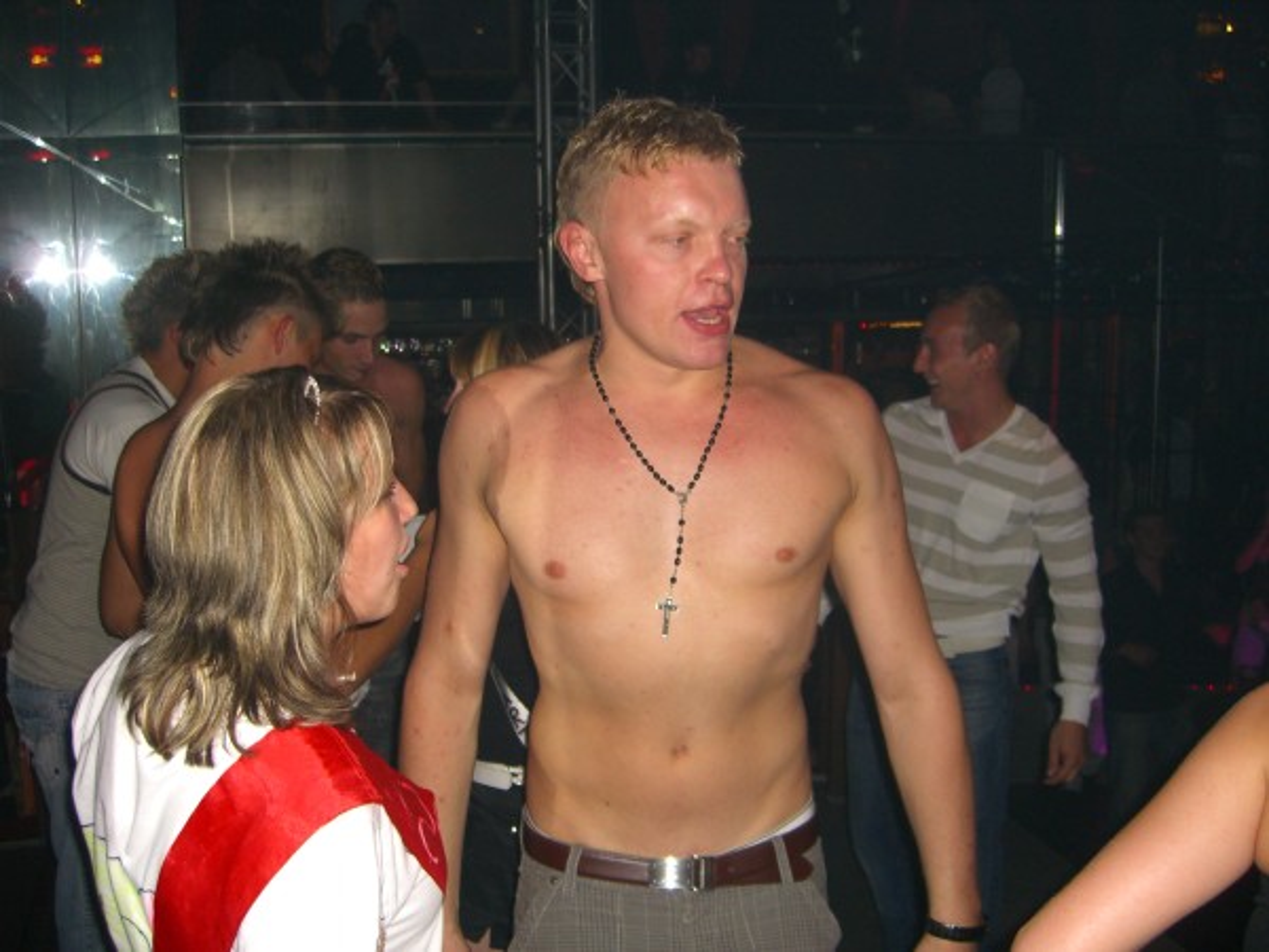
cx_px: 634
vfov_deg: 37.7
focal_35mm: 38
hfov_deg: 49.0
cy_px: 476
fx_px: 1393
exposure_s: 1/60
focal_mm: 7.9
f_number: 2.8
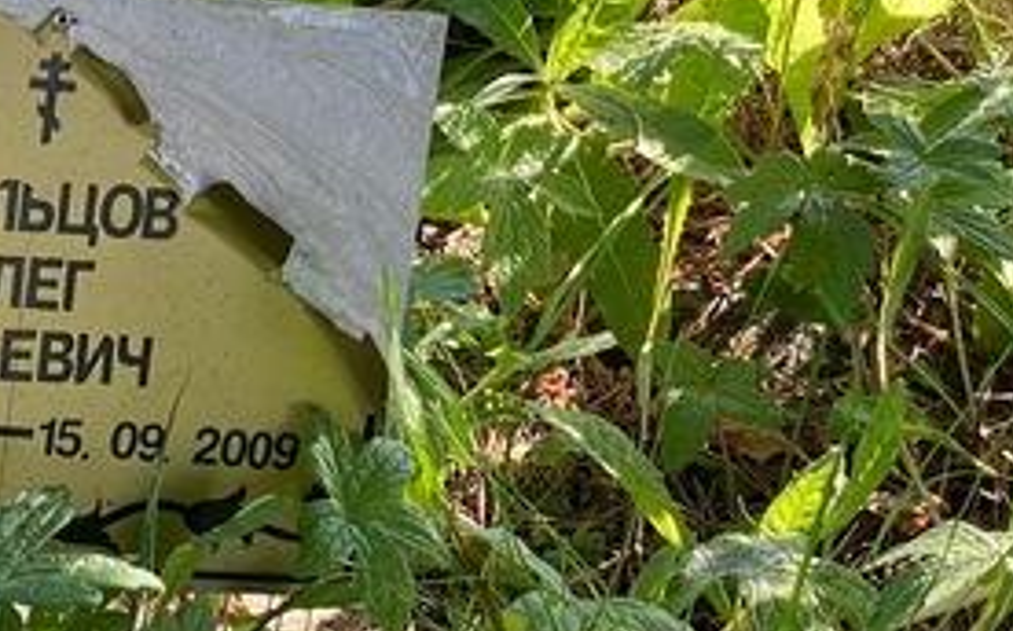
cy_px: 455
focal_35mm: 160
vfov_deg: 8.2
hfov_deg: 12.7
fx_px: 4414
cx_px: -246
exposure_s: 1/122
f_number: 2
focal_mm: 6
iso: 25
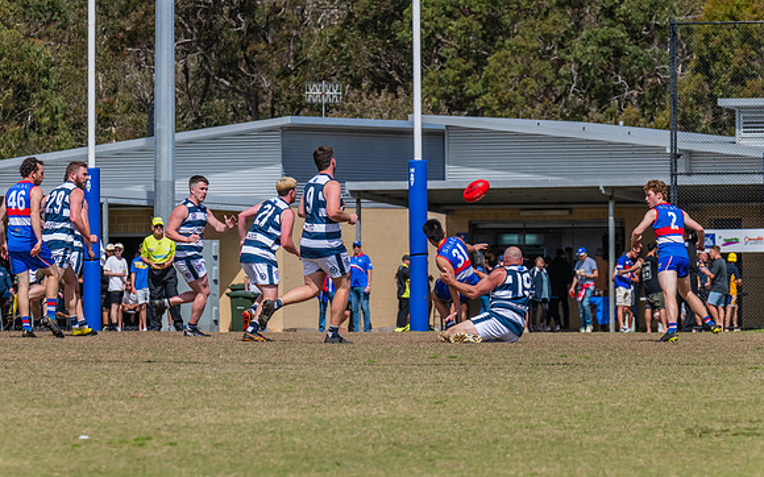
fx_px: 6057
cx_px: 380
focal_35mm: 291
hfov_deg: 7.2
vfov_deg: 4.5
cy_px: 243
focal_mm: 270
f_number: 11
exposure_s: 1/1600
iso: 800
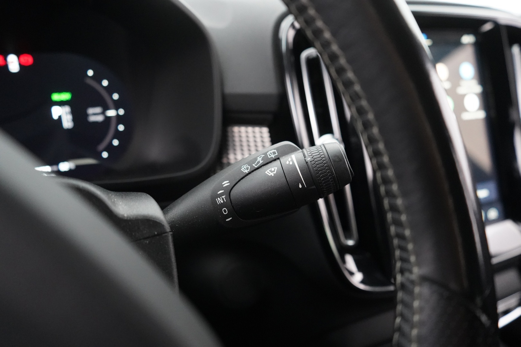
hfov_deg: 65.5
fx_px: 405
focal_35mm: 28
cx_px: 260
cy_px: 174
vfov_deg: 46.4
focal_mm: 28
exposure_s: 1/40
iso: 10000
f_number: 3.5
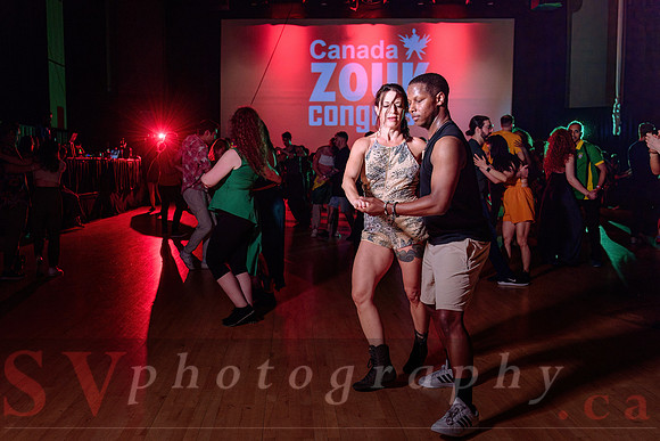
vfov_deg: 35.8
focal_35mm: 37
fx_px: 682
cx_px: 306
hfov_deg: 51.6
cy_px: 220
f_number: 2.8
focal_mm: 34
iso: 800
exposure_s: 1/125
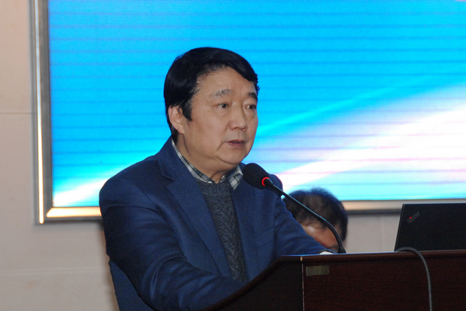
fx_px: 2330
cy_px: 156
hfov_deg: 11.4
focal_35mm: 180
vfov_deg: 7.6
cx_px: 233
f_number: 6.7
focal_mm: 120
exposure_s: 1/60
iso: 800
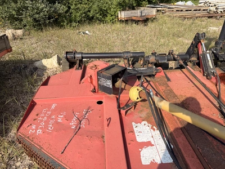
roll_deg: +1.8
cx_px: 112
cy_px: 84
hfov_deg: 71.6
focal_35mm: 24
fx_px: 156
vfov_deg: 56.8
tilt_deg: -27.2
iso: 80
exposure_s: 1/3279
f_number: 1.78
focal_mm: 6.76
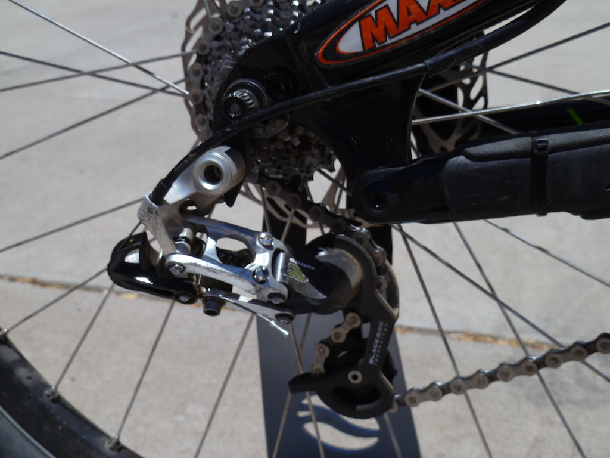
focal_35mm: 50
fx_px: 881
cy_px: 229
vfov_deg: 29.1
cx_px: 305
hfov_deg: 38.2
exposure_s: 1/800
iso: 80
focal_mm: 9
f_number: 3.9
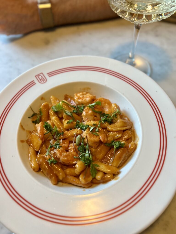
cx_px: 88
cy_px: 117
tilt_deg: -58.3
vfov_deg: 67.3
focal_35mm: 26
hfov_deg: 53.1
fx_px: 176
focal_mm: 5.7
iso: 250
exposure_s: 1/60
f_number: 1.5
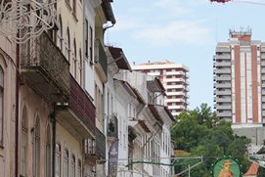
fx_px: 1304
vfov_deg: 7.7
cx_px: 237
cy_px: 12
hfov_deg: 11.5
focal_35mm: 177
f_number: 13
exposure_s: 1/100
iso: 100
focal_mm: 24
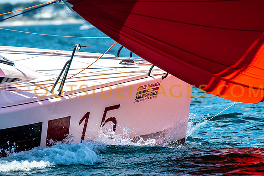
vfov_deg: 3.1
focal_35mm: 450
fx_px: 3301
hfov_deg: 4.6
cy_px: 88
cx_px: 132
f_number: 5.6
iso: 320
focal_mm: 300
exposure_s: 1/1600
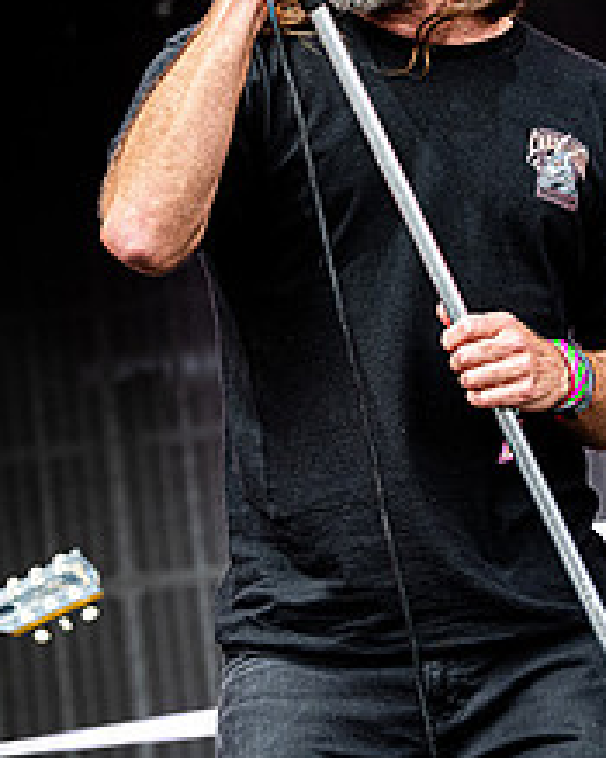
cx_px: 416
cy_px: 202
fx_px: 3904
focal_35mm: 174
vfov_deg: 11.1
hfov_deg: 8.9
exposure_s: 1/640
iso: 1400
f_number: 4
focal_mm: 70
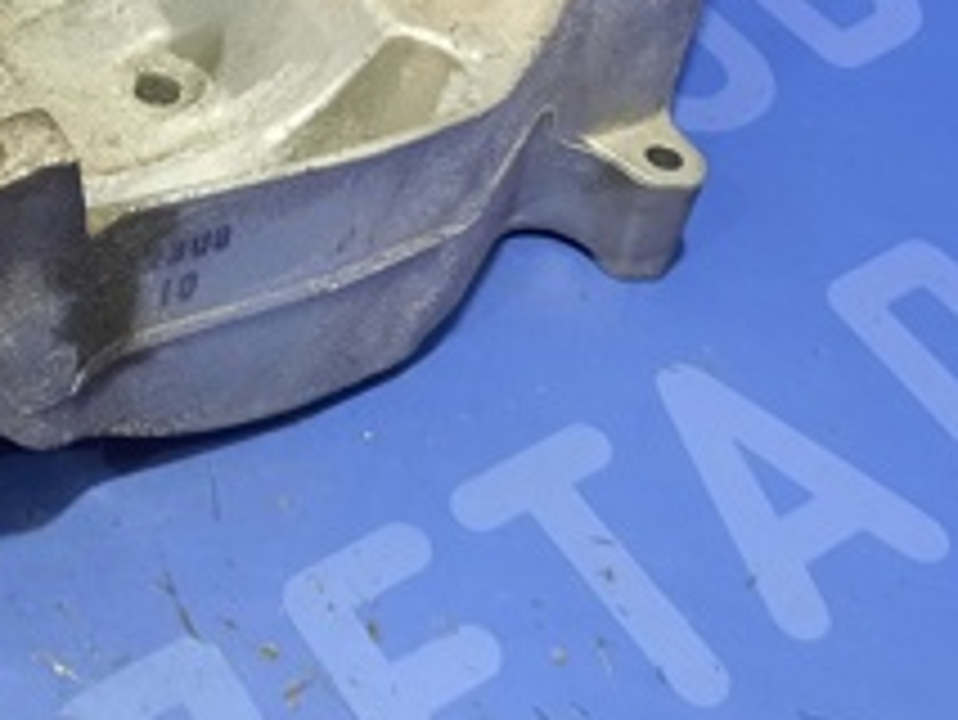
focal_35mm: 75
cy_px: -54
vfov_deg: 18.9
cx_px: -189
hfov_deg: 23.7
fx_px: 2077
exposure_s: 1/25
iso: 320
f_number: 2
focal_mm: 4.6
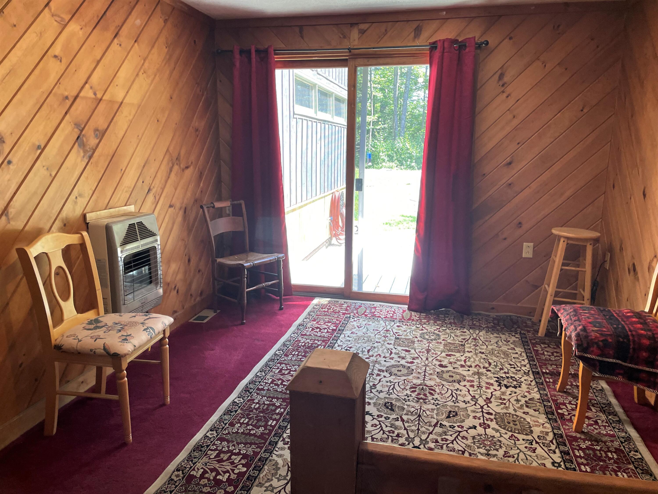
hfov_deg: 67.3
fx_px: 494
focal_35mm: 26
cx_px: 329
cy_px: 247
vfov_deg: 53.1
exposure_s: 1/120
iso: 125
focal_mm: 4.2
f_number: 1.6
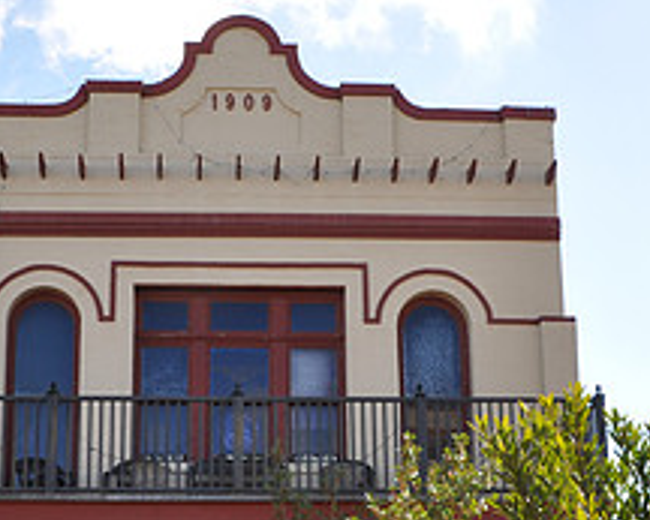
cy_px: 431
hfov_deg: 27.9
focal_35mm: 68
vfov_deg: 22.1
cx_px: 286
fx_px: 1309
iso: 200
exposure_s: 1/100
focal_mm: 18
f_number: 10
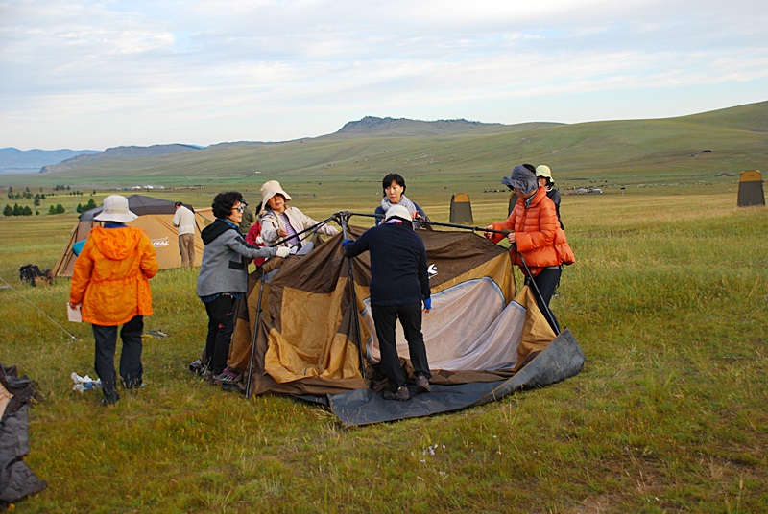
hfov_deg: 46.3
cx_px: 384
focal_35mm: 42
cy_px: 257
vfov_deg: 32.0
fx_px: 897
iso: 400
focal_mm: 28
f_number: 4.5
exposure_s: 1/320
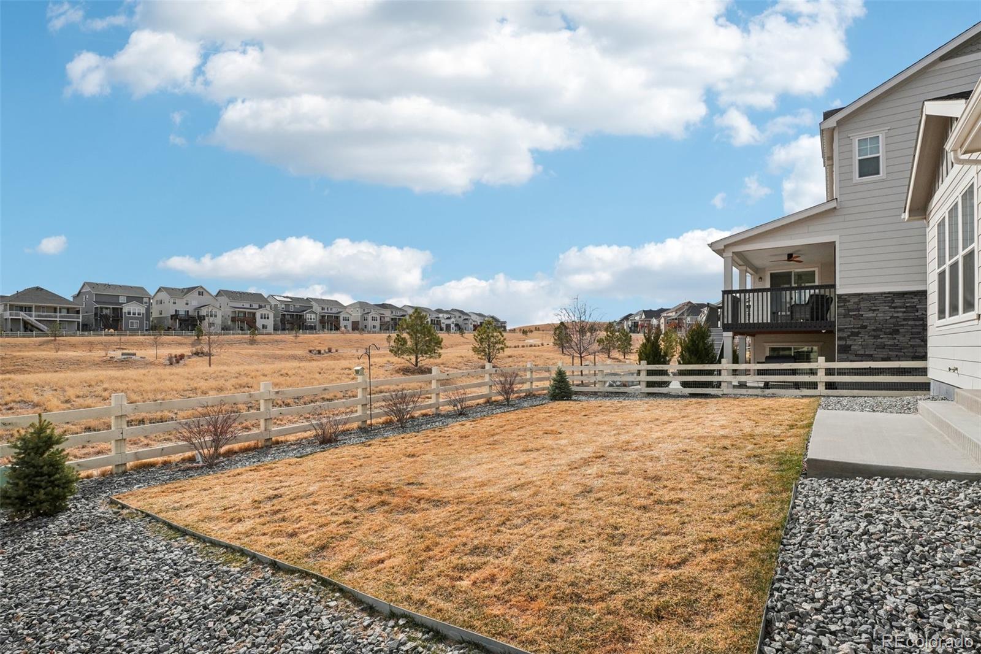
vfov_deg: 72.0
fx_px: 450
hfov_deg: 95.0
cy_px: 327
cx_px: 490
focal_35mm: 16
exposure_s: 1/1000
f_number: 8
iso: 100
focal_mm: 11
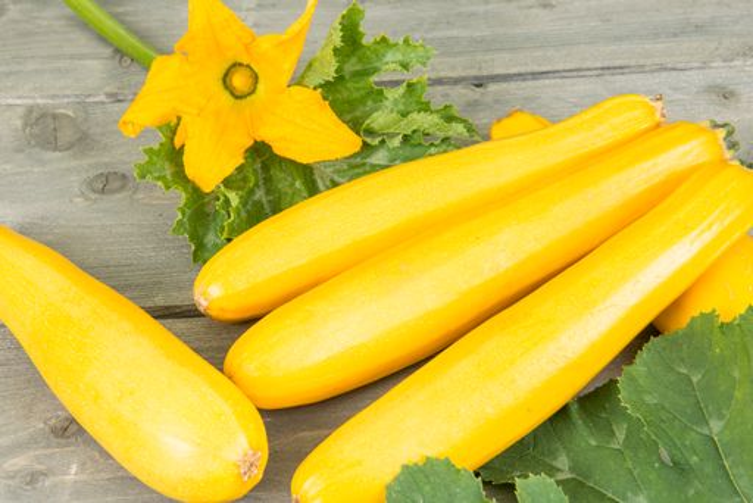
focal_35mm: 58
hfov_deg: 34.5
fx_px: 1214
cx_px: 376
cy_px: 252
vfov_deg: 23.4
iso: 200
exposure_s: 1/125
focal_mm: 58
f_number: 16
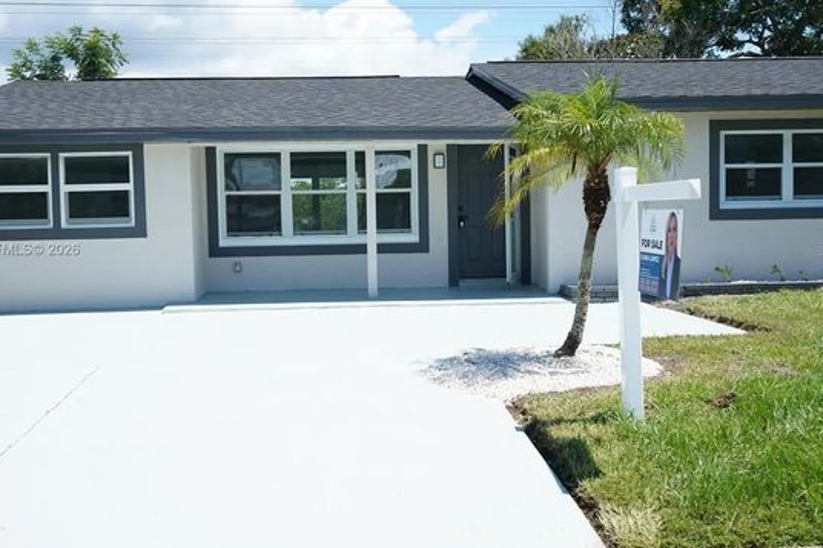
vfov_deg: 35.9
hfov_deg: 51.8
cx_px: 379
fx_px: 846
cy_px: 250
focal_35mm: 37
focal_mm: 31
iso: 125
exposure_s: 1/200
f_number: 8
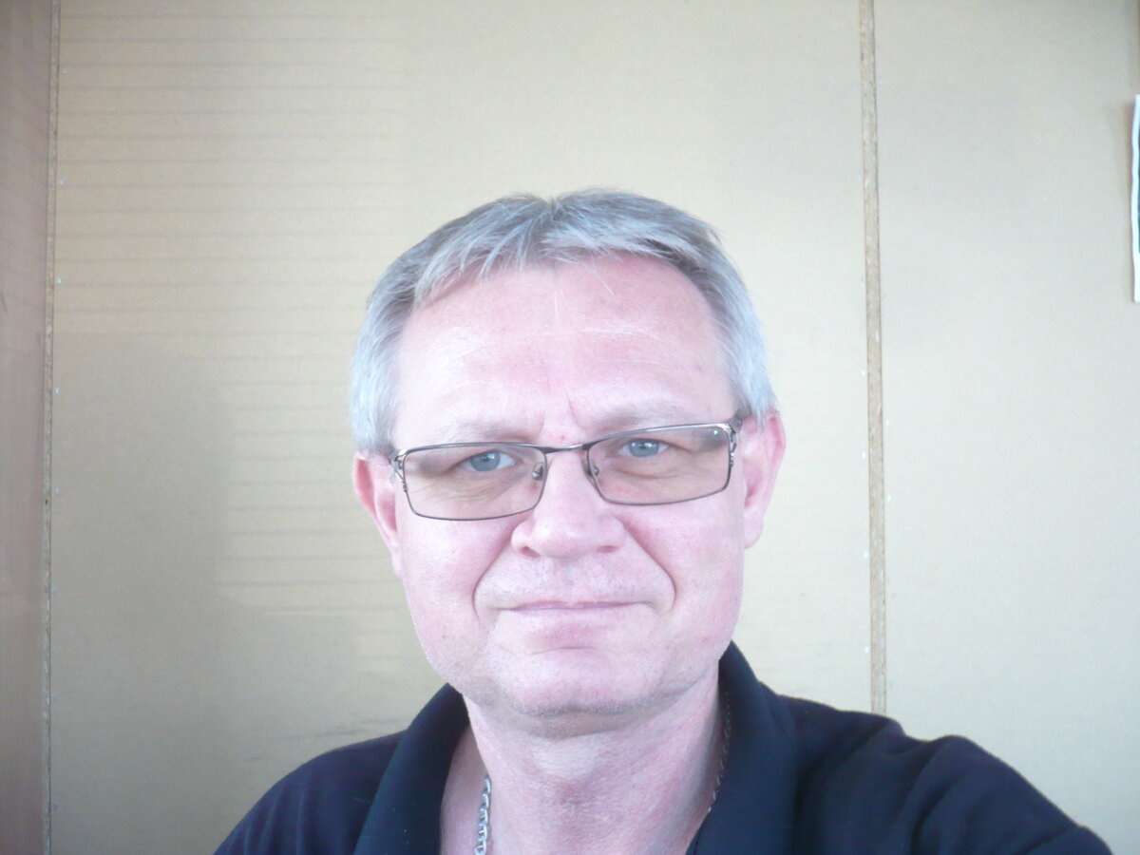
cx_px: 570
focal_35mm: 35
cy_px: 428
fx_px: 1153
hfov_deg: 52.6
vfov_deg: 40.7
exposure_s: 1/30
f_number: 2.8
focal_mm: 5.8
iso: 200
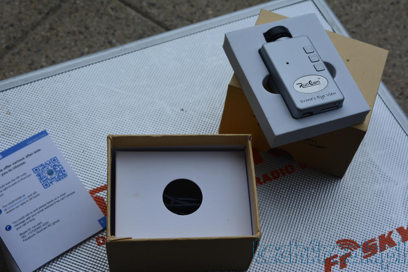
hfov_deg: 33.4
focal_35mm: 60
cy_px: 136
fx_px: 680
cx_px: 204
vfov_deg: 22.6
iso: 220
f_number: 10
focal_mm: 40
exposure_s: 1/60
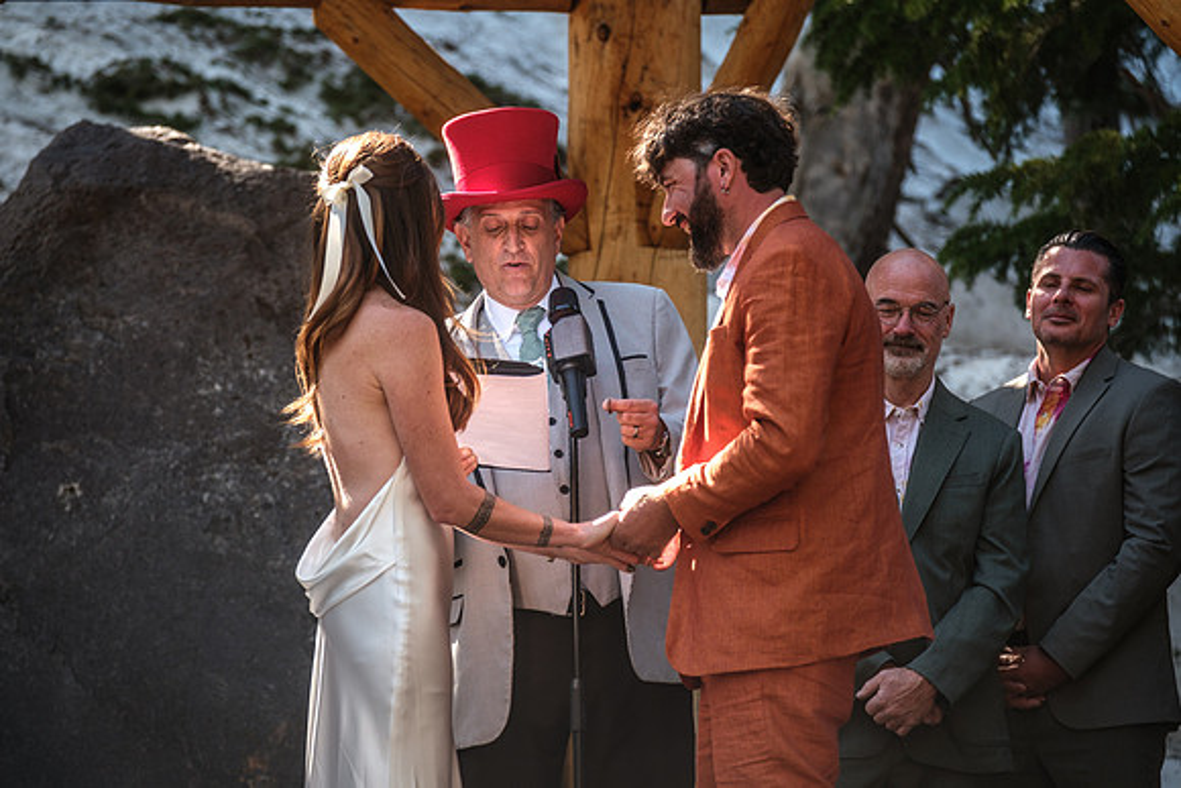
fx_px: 6365
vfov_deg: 7.1
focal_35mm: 194
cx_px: 590
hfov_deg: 10.6
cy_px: 394
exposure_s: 1/220
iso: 400
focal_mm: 129.2
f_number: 4
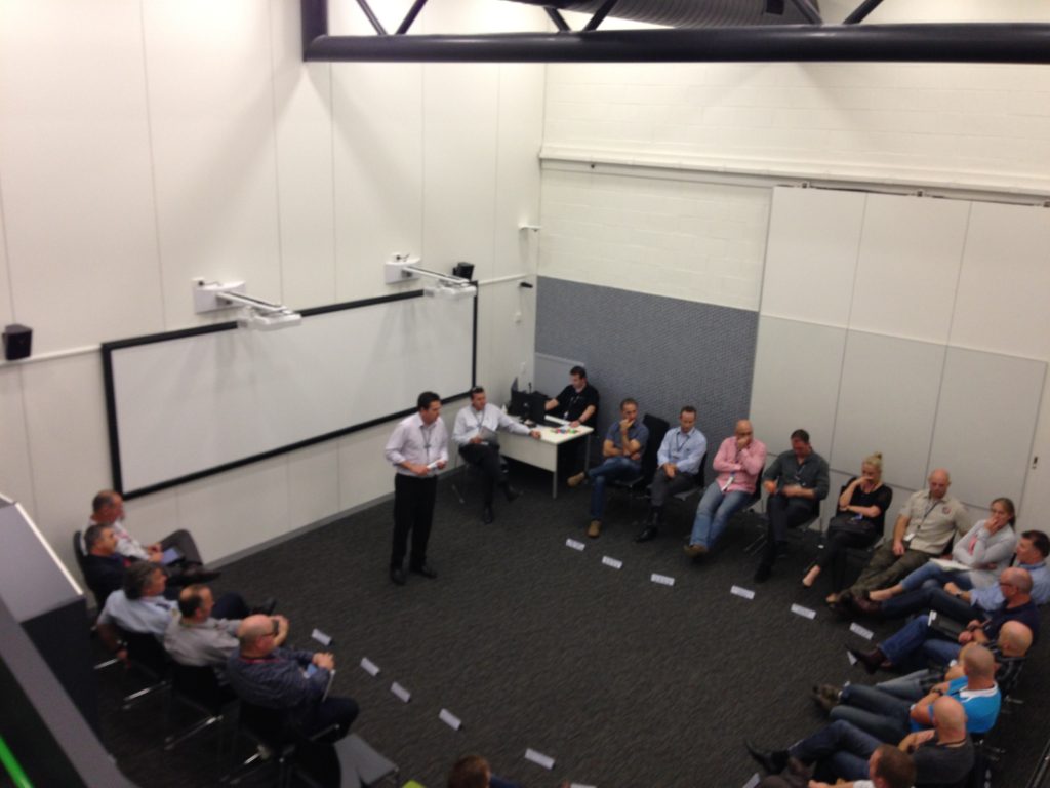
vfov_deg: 42.9
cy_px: 394
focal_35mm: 33
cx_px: 525
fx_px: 1001
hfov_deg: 55.4
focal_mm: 4.12
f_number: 2.4
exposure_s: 1/20
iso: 80
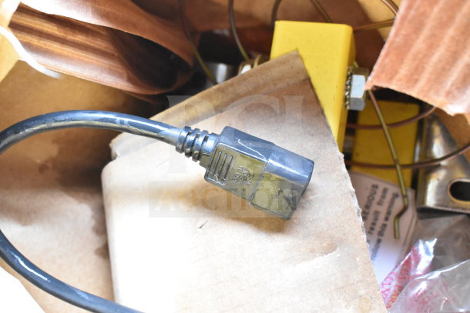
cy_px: 156
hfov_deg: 45.0
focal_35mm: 44
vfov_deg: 30.9
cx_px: 235
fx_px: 568
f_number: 6.3
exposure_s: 1/200
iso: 6400
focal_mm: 29
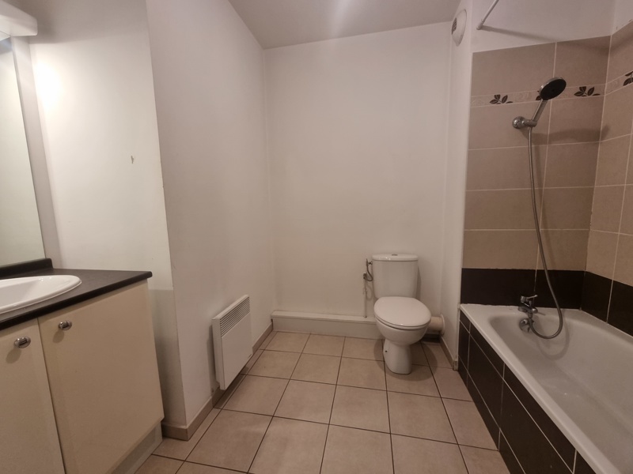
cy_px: 237
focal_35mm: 13
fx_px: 238
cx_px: 316
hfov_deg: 106.2
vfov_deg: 89.9
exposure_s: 1/50
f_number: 2.2
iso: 200
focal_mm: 2.2
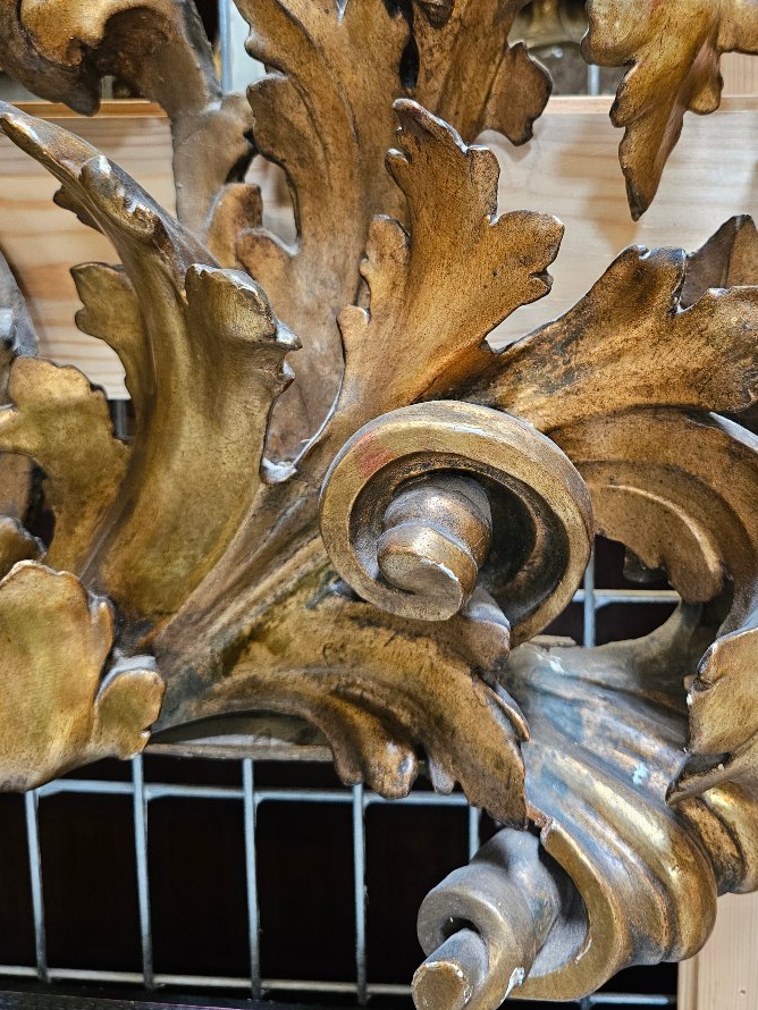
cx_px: 482
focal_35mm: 31
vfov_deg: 57.2
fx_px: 905
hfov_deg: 45.0
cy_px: 344
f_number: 1.7
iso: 400
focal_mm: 6.3
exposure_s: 1/100
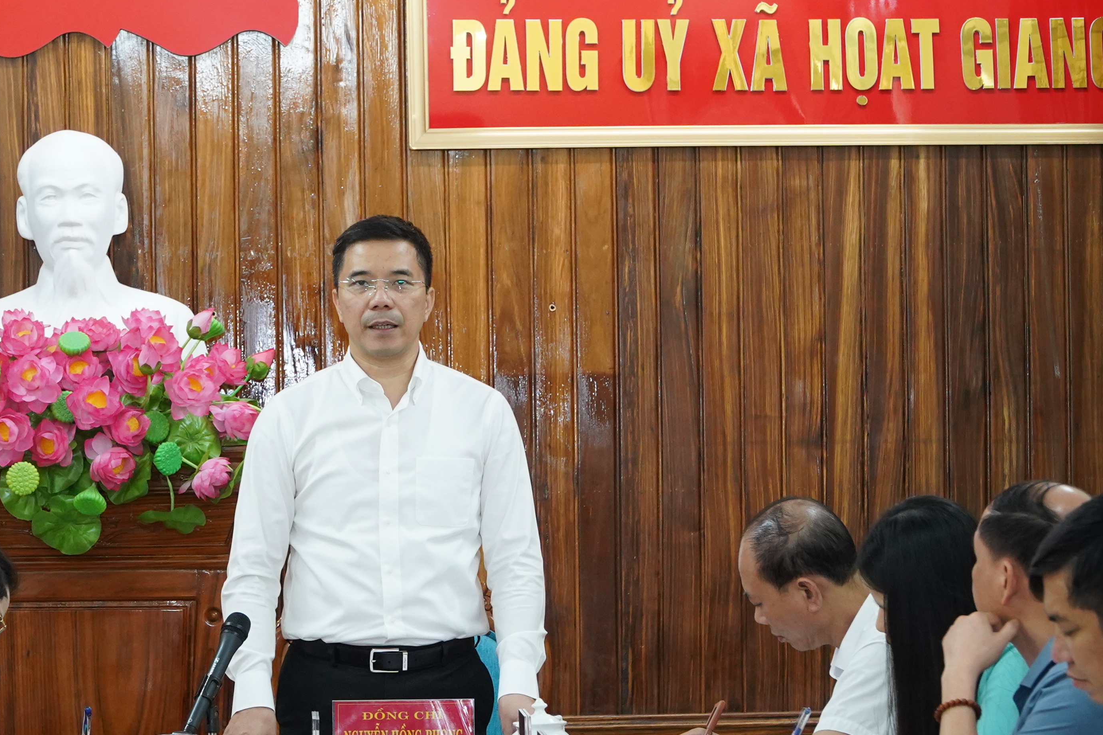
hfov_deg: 14.1
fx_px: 4442
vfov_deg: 9.5
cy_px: 416
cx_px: 326
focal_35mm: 145
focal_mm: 68
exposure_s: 1/80
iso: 2500
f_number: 6.3
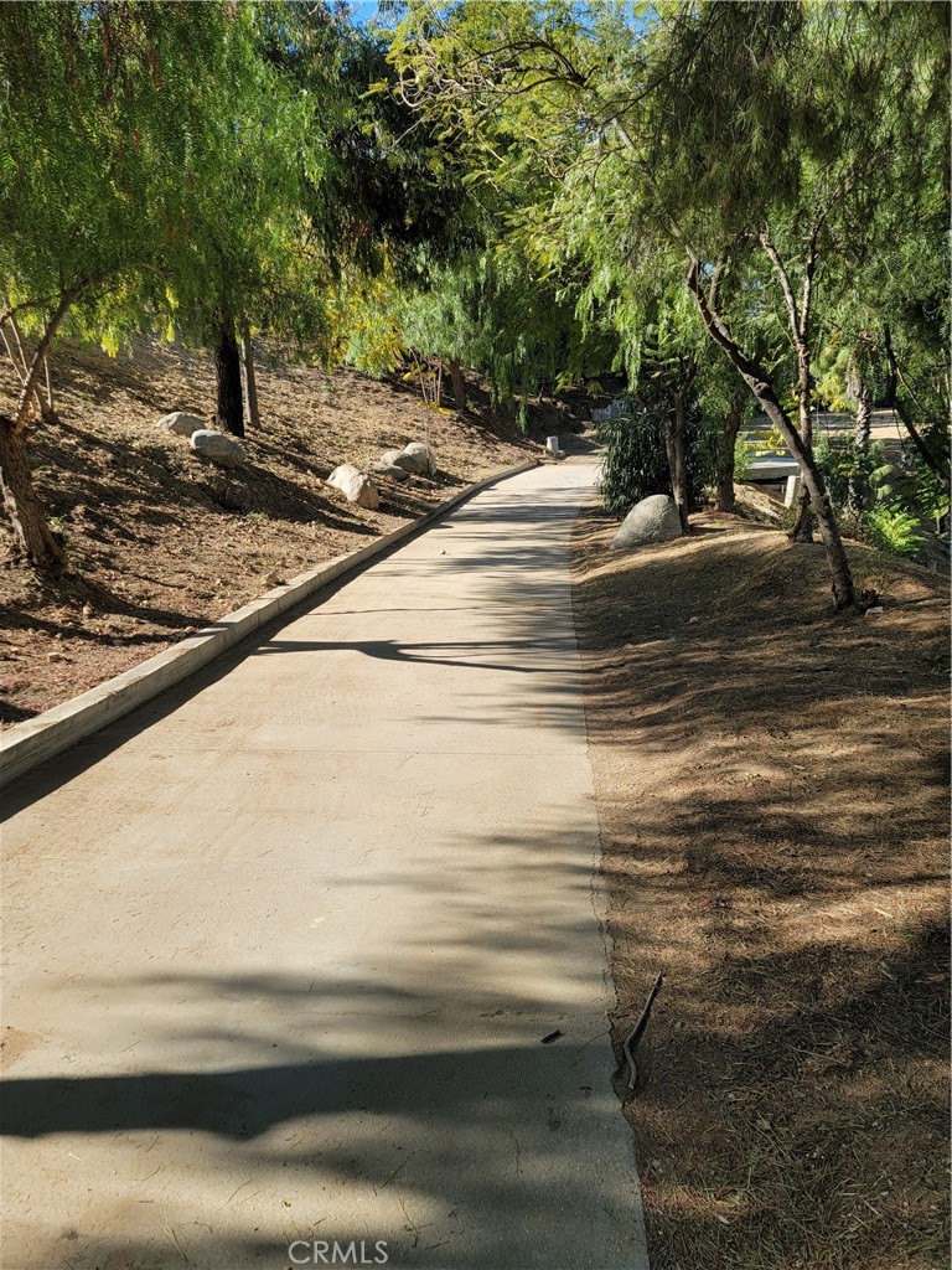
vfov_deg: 69.4
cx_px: 476
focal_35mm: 25
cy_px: 635
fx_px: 917
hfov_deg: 54.9
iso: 20
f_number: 1.8
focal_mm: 7
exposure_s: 1/525
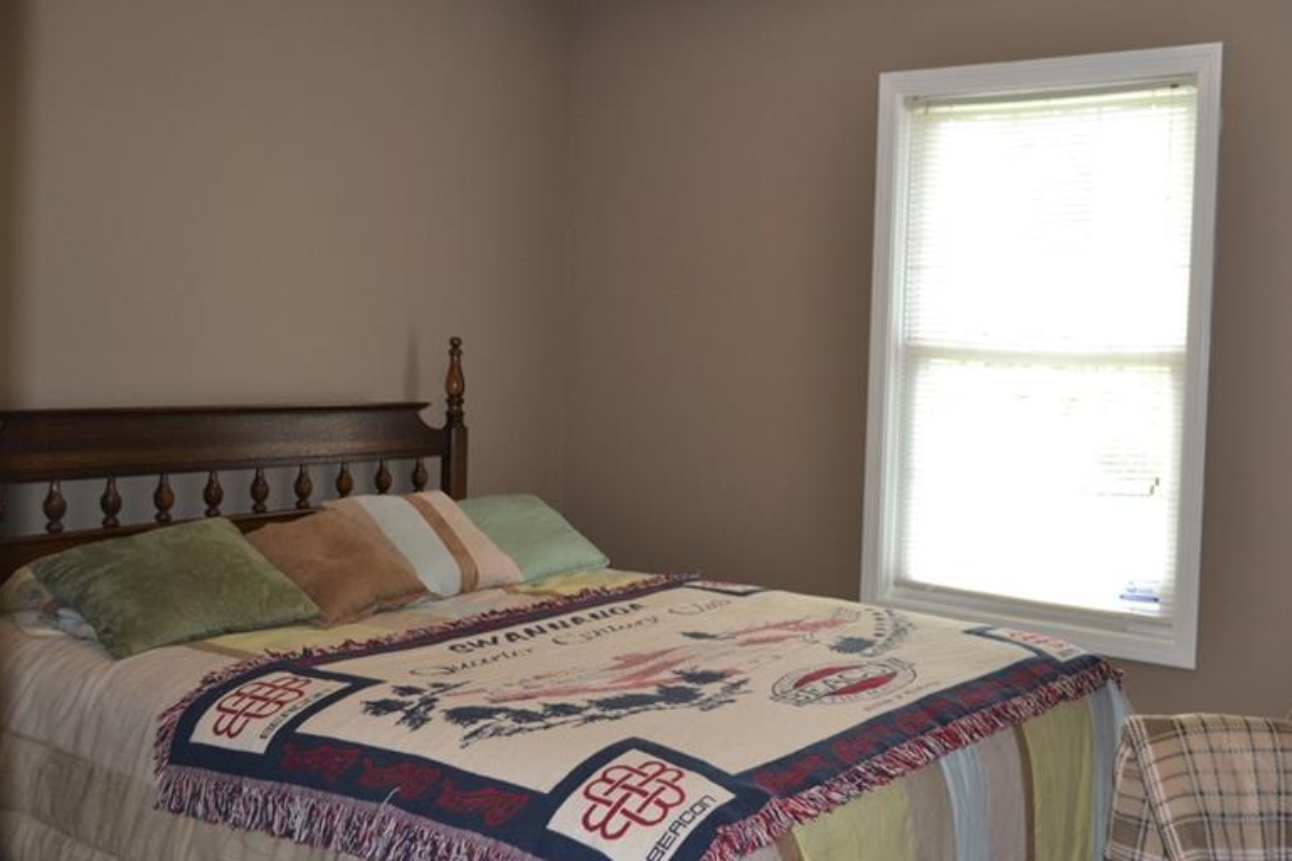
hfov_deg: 52.5
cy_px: 385
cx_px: 816
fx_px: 1292
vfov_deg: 36.8
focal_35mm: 36
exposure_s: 1/60
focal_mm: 18
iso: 400
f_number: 4
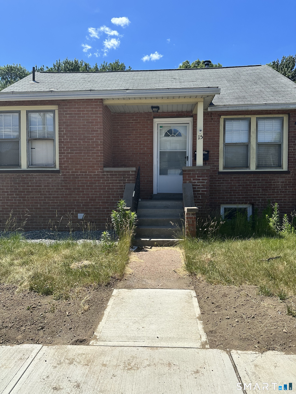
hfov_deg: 56.8
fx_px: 274
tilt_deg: -1.0
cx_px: 148
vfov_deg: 71.6
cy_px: 197
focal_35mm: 24
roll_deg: -0.8
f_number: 1.78
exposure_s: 1/4184
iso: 80
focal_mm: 6.86
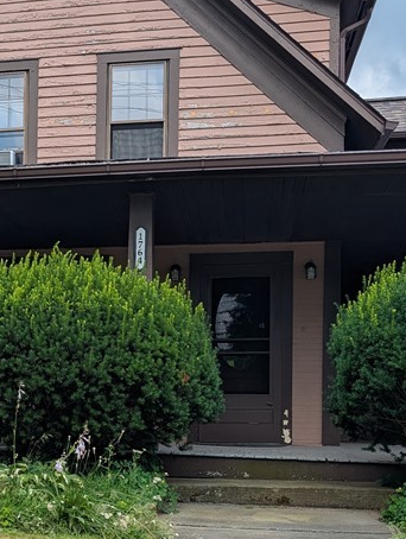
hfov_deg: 26.1
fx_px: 842
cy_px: 384
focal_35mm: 54
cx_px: 29
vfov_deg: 34.9
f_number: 1.68
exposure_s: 1/1314
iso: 30
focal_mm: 6.9
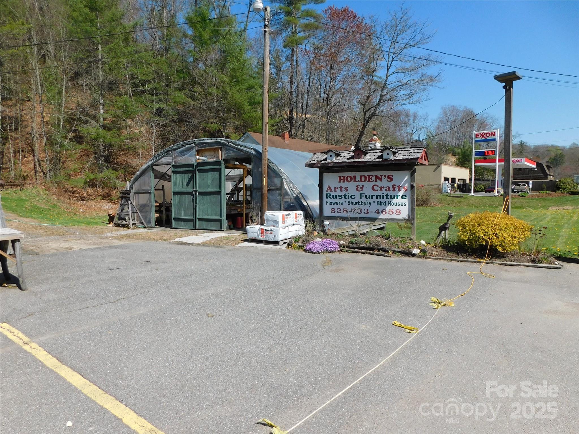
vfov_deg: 58.9
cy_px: 217
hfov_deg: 73.9
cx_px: 290
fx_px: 385
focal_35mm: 23
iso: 125
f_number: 6
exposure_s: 1/500
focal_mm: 4
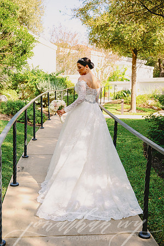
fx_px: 301
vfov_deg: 44.5
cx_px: 82
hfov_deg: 30.5
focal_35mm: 44
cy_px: 123
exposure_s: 1/1000
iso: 400
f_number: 3.5
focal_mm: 44
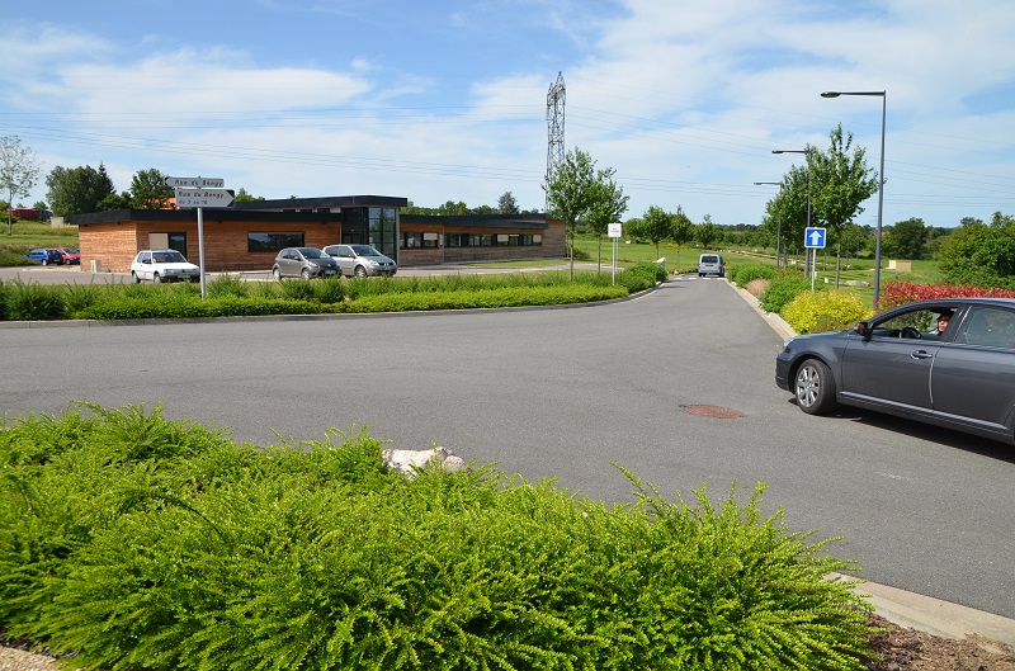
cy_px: 336
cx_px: 508
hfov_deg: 67.5
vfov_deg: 47.7
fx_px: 759
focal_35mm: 27
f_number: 5.6
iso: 400
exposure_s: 1/1600
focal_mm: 18
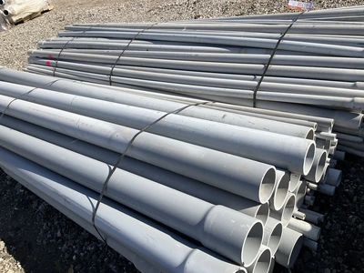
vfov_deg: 48.2
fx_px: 305
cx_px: 182
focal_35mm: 29
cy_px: 136
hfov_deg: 61.7
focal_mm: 3
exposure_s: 1/1675
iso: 25
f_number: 1.8
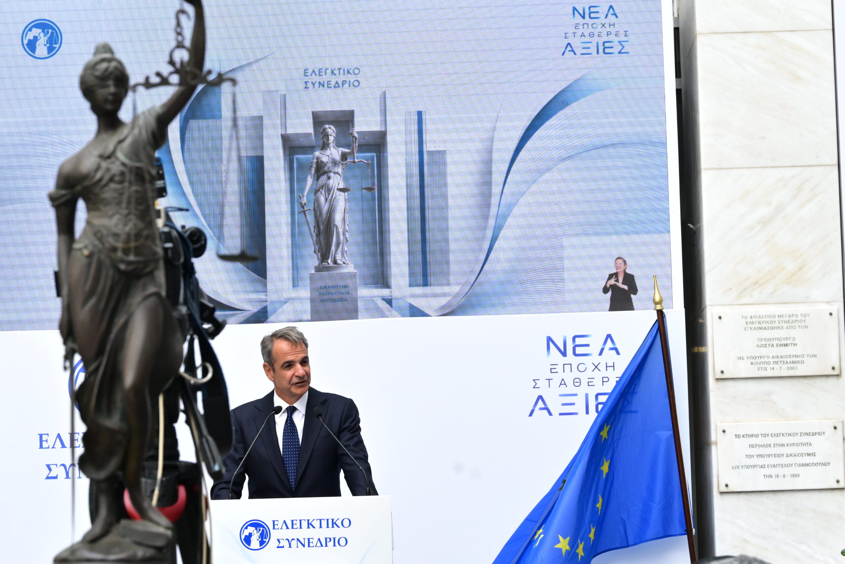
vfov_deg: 10.3
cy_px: 282
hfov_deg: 15.4
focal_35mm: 133
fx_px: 3122
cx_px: 422
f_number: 8
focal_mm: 89
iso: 1600
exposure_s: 1/500
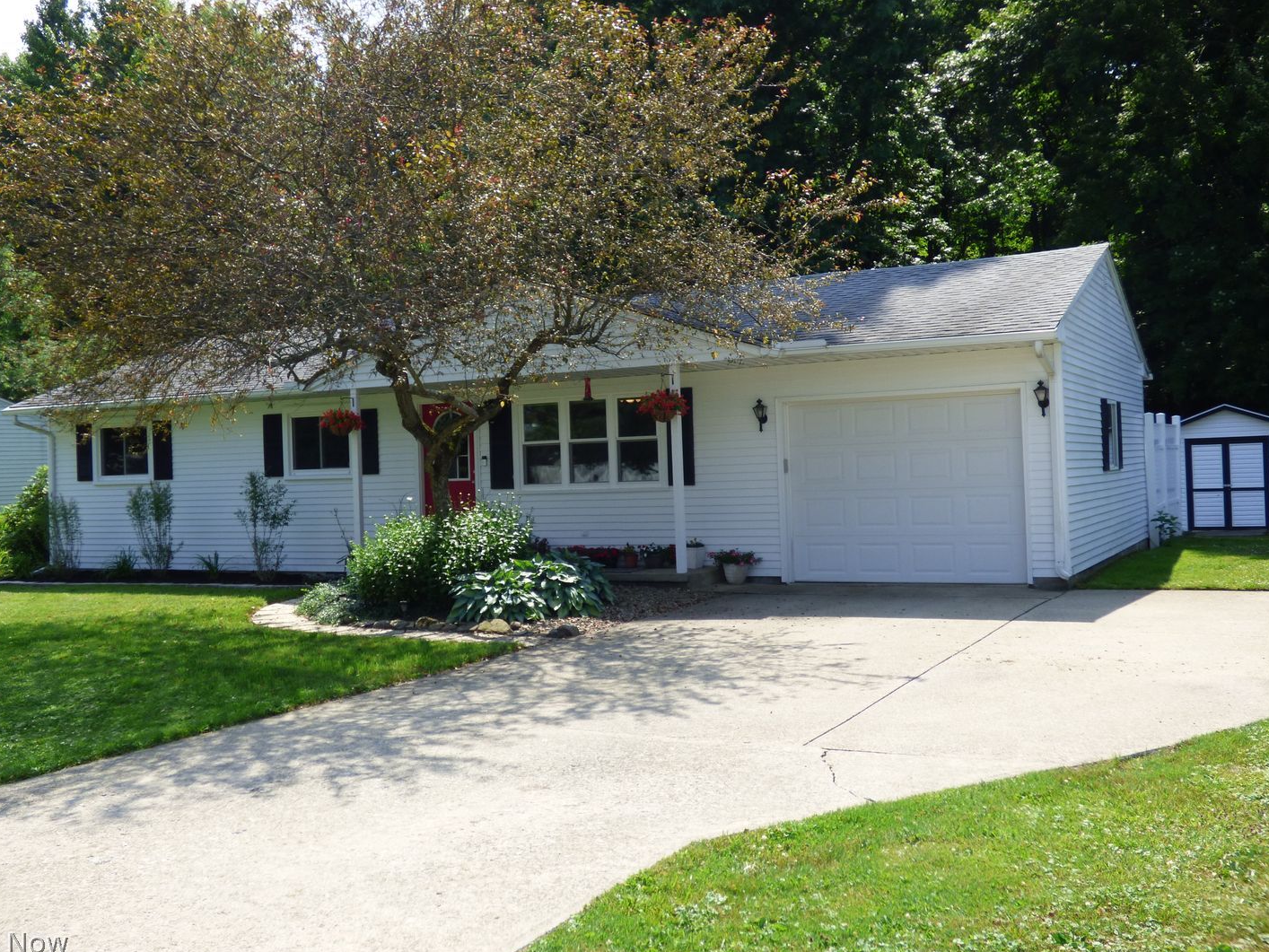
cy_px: 461
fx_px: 1283
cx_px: 603
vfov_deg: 40.7
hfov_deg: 52.6
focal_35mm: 35
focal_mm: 5.78
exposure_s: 1/500
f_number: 3.4
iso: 100
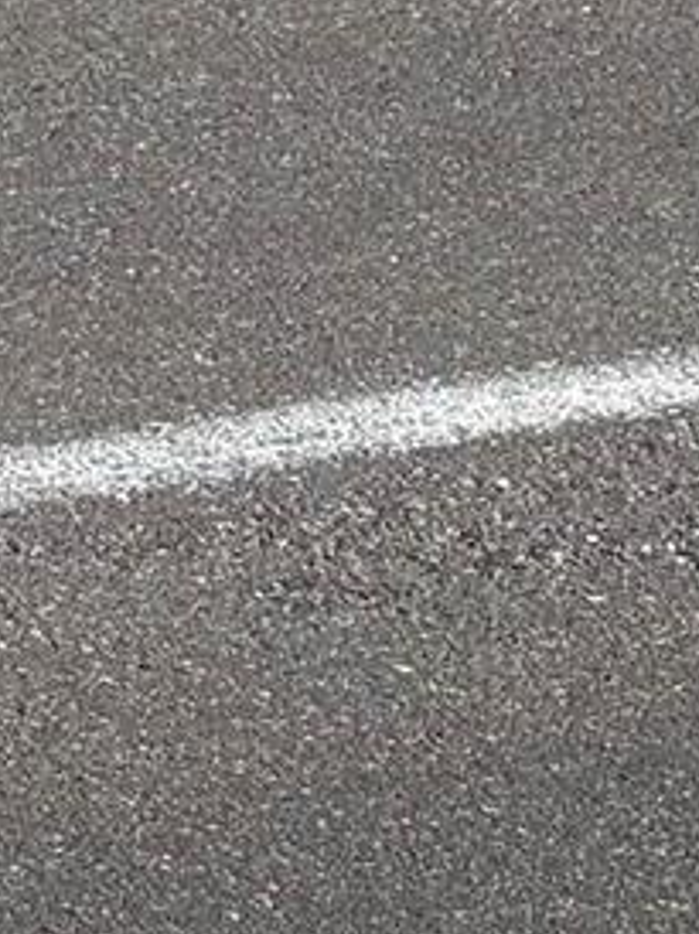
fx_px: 6148
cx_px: -286
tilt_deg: -5.7
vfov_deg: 8.2
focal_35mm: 228
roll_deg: -0.6
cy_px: -982
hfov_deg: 6.4
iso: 32
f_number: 1.6
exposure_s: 1/1984
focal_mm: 5.96
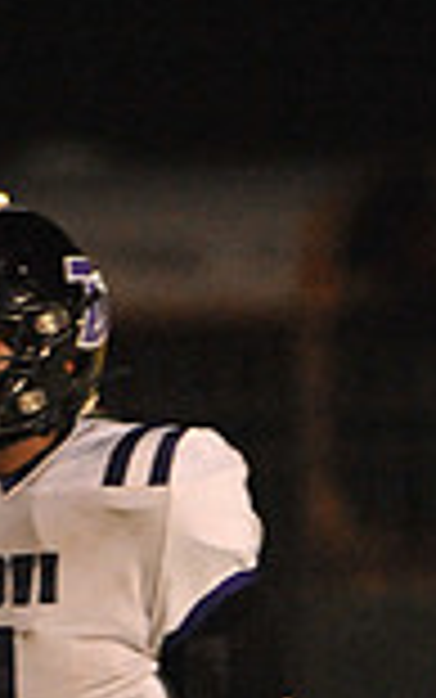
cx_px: -539
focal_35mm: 2291
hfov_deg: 0.6
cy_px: 793
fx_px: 43516
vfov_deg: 0.9
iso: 6400
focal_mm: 600
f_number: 6.3
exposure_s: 1/160
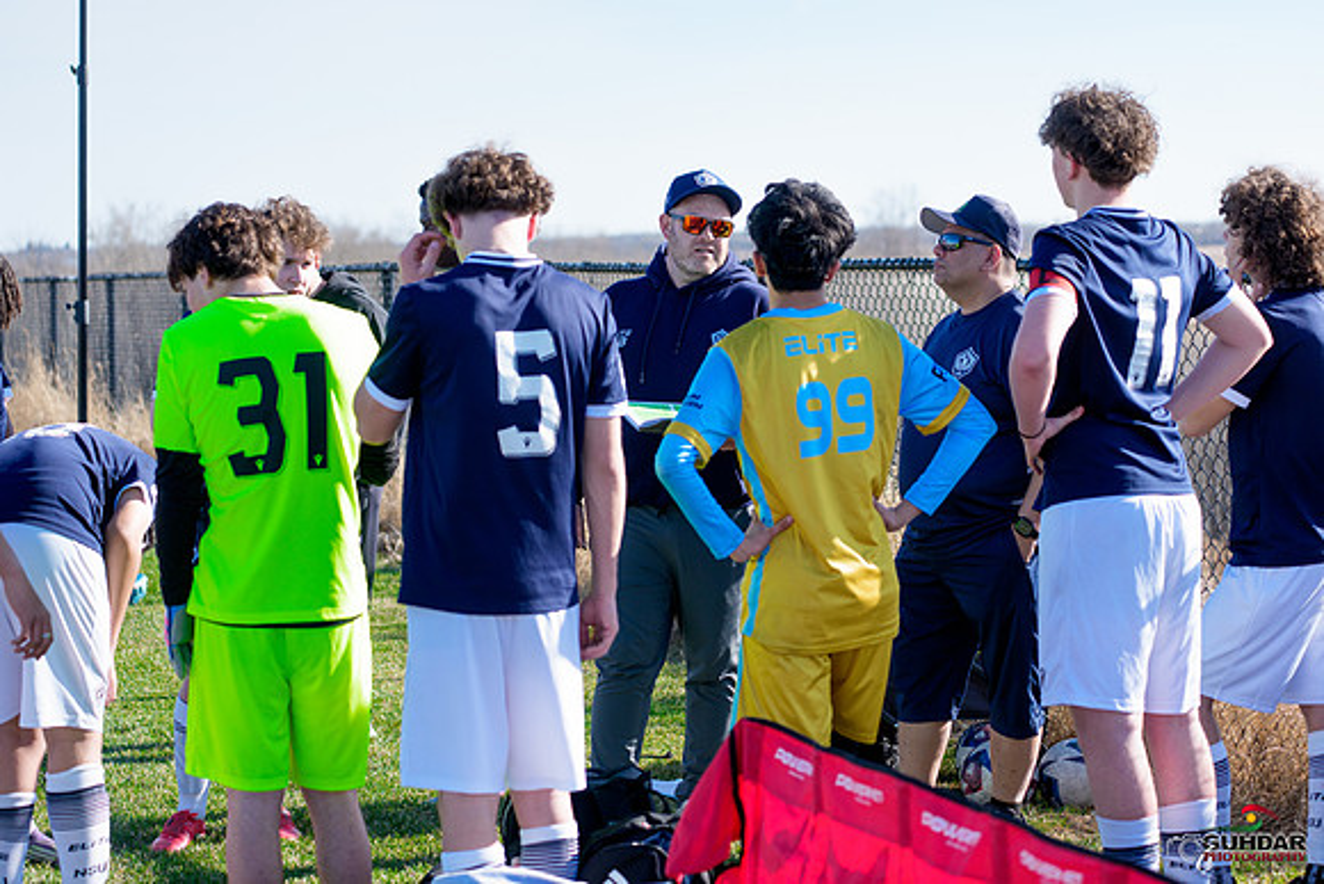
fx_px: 3678
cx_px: 662
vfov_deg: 13.7
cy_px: 442
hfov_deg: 20.4
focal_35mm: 100
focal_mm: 100
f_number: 4.5
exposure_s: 1/1250
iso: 320
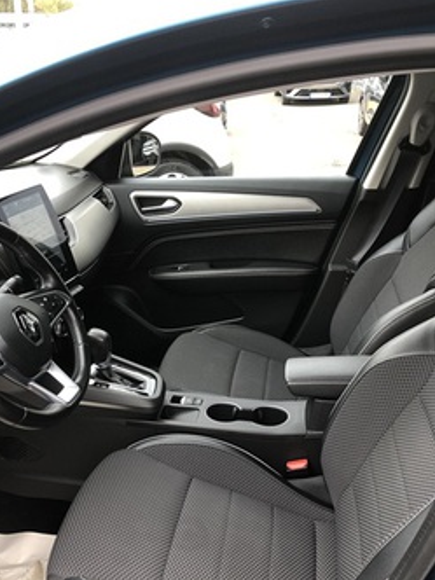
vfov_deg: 50.7
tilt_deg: -28.1
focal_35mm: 36
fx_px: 603
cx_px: 157
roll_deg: -2.1
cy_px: 371
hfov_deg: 39.3
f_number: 1.8
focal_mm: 3.99
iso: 40
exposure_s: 1/100
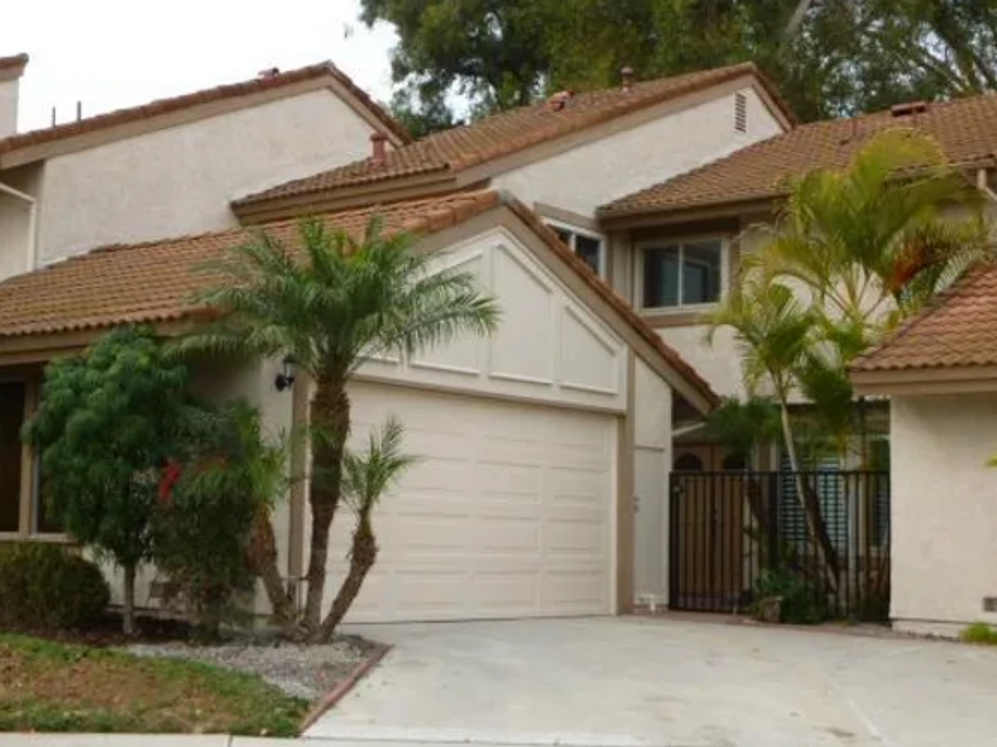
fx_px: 1526
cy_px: 407
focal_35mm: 53
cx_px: 411
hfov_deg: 36.1
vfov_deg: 27.5
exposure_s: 1/320
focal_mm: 7.4
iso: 100
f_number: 3.7
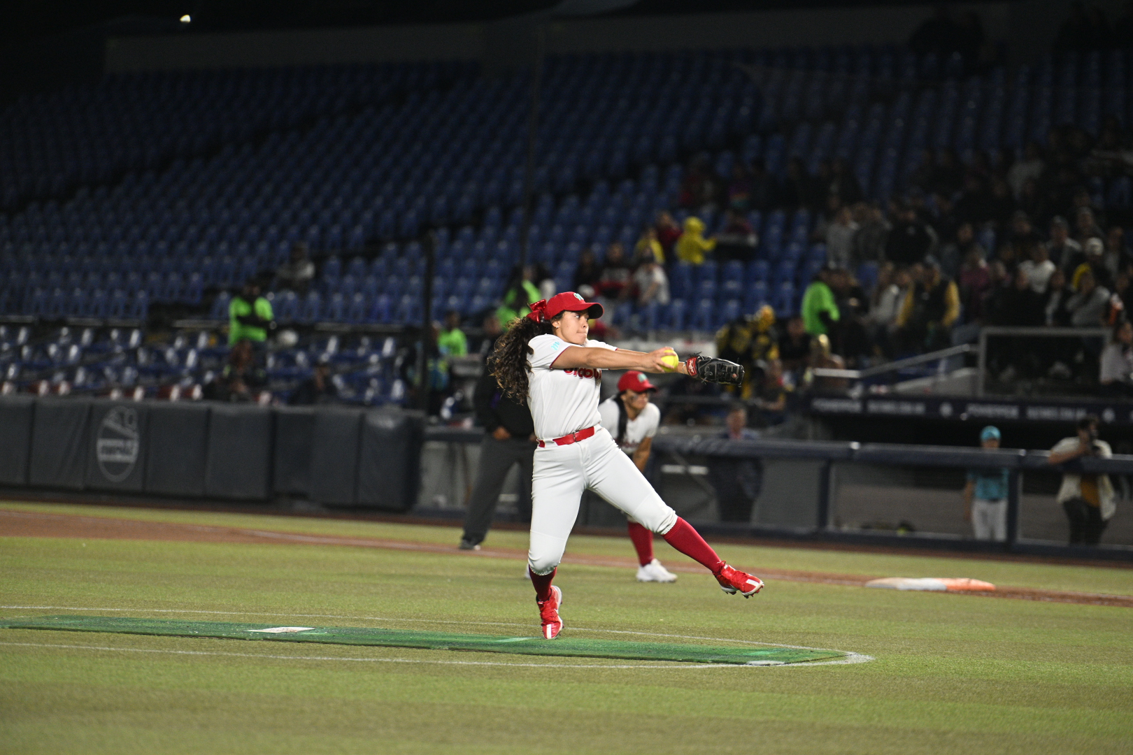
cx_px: 566
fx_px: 6294
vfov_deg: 6.9
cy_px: 378
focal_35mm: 200
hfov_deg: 10.3
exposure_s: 1/1000
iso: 1600
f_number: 2.8
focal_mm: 200
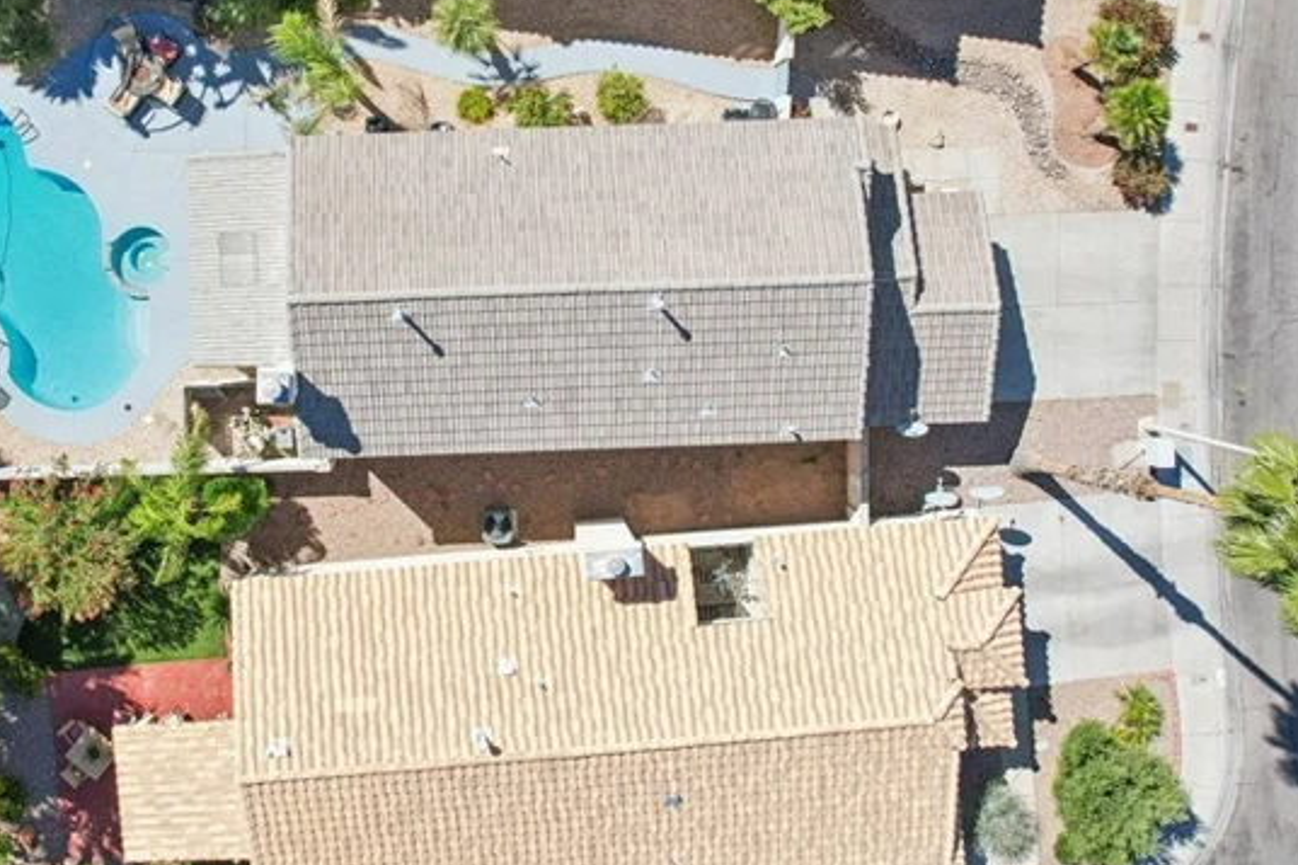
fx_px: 1514
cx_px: 499
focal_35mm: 42
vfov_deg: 31.6
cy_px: 283
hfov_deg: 46.1
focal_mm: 8.4
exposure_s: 1/1600
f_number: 2.8
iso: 140
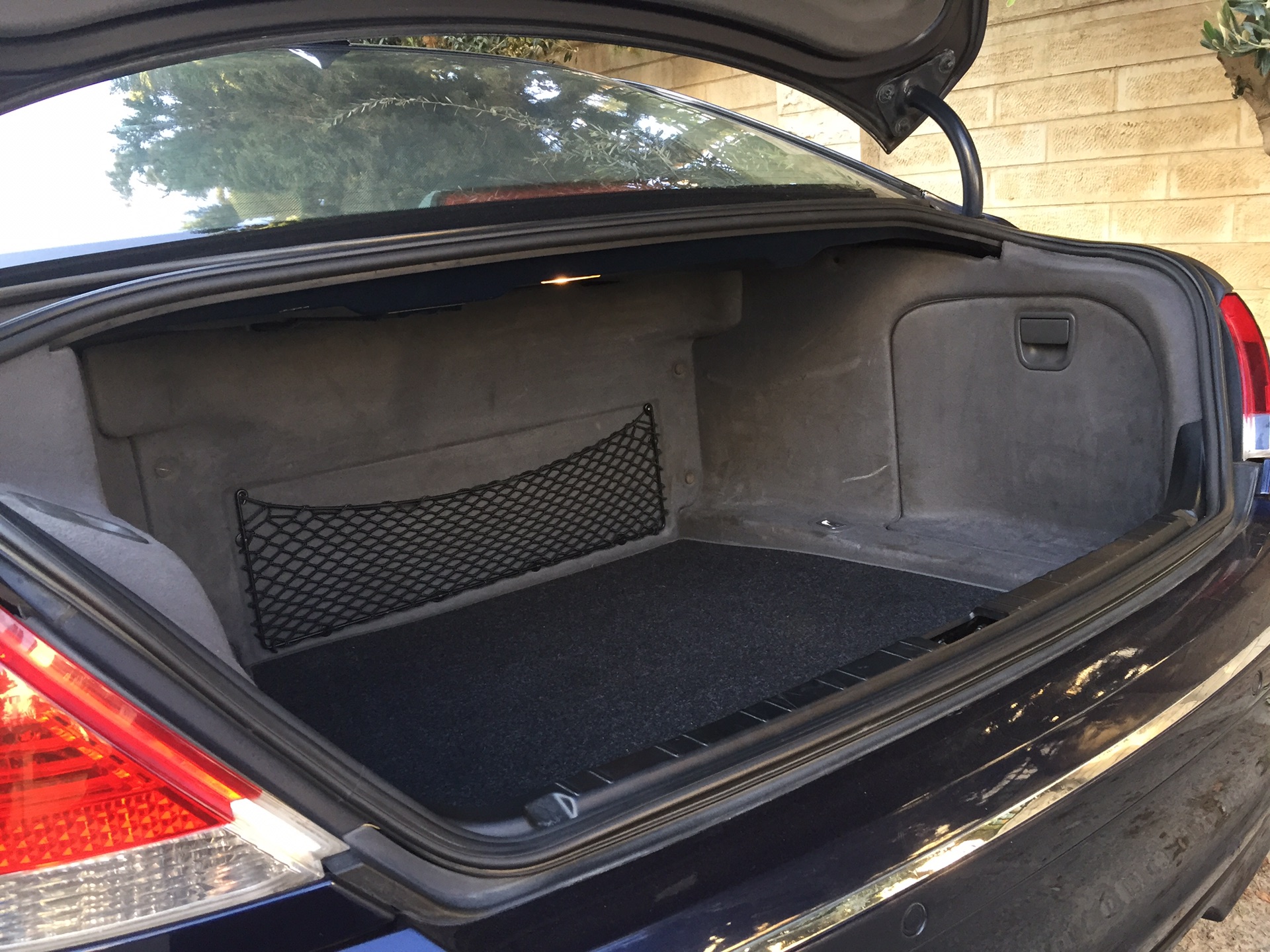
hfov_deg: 61.7
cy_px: 476
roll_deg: +2.7
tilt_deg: -14.3
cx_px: 635
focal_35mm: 29
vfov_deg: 48.2
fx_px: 1064
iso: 64
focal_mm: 4.15
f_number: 2.2
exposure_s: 1/33
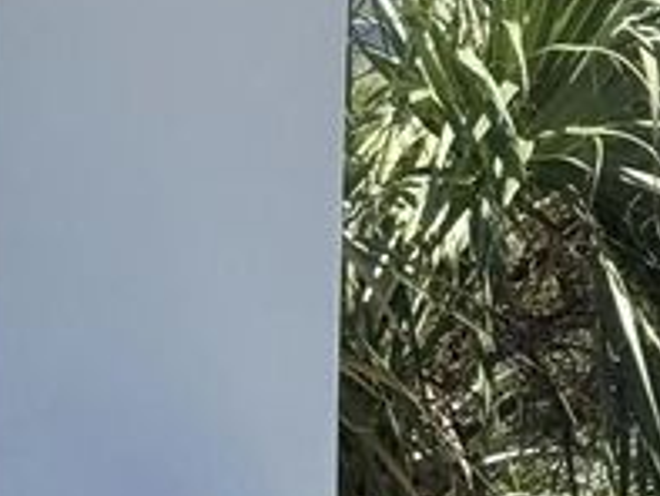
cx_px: -801
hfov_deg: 7.5
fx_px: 4750
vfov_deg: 6.0
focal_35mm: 249
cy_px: 114
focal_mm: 6.76
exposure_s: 1/4329
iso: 64
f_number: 1.78
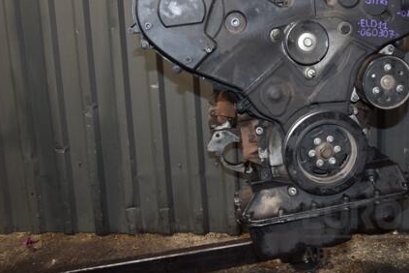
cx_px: 284
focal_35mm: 45
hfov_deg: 43.0
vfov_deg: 29.8
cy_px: 85
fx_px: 508
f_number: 5
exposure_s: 1/60
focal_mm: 21
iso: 800
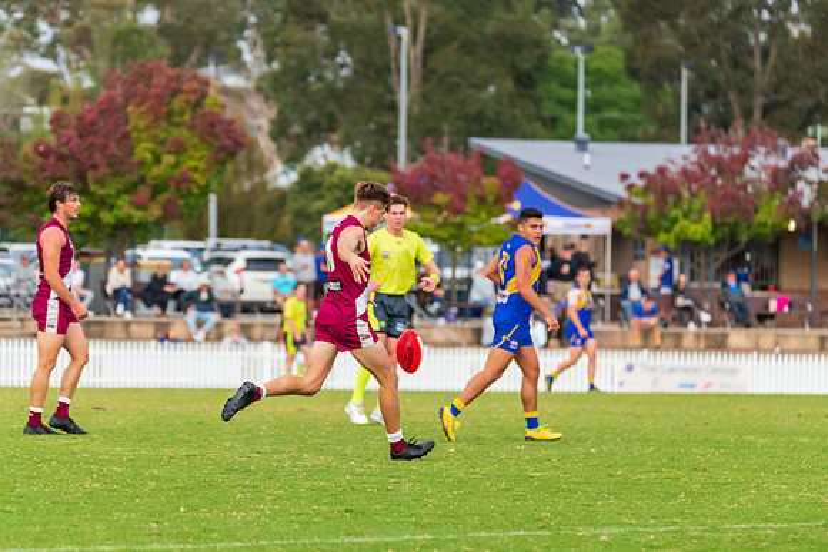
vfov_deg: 5.2
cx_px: 434
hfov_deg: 7.7
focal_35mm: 266
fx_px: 6129
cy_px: 278
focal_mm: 250
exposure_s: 1/1250
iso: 800
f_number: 5.6
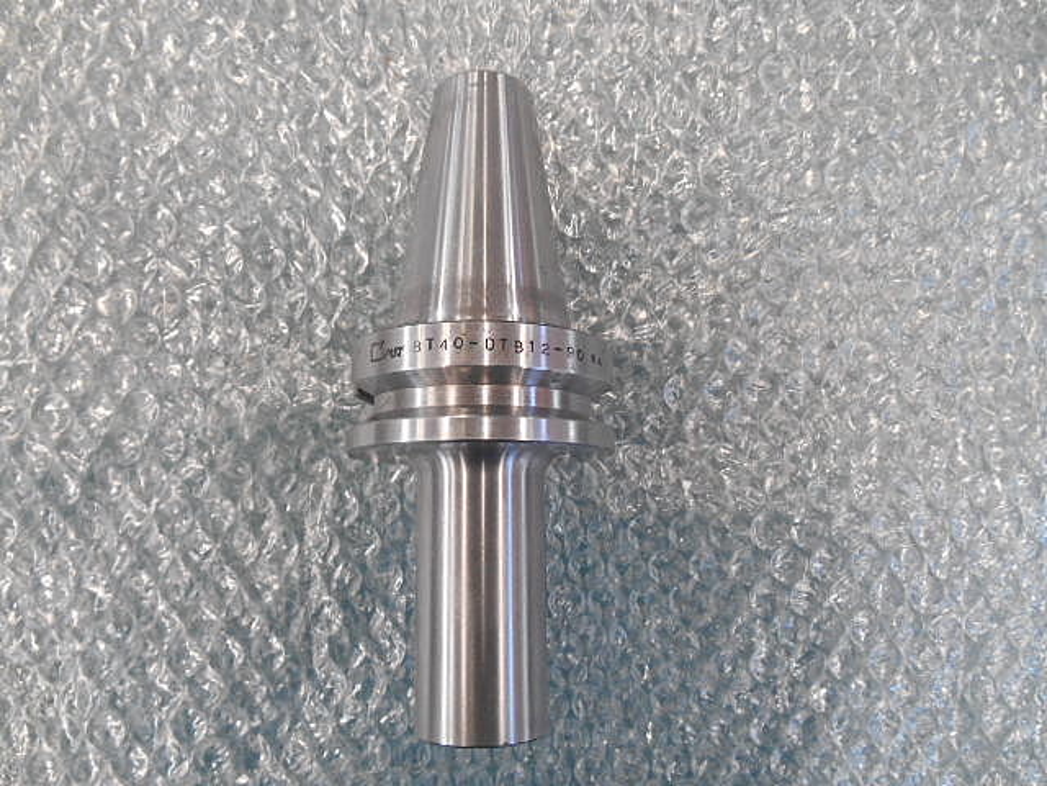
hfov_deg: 67.3
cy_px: 393
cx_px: 524
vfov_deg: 53.1
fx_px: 786
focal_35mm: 26
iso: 250
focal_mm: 4.7
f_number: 3.4
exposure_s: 1/30
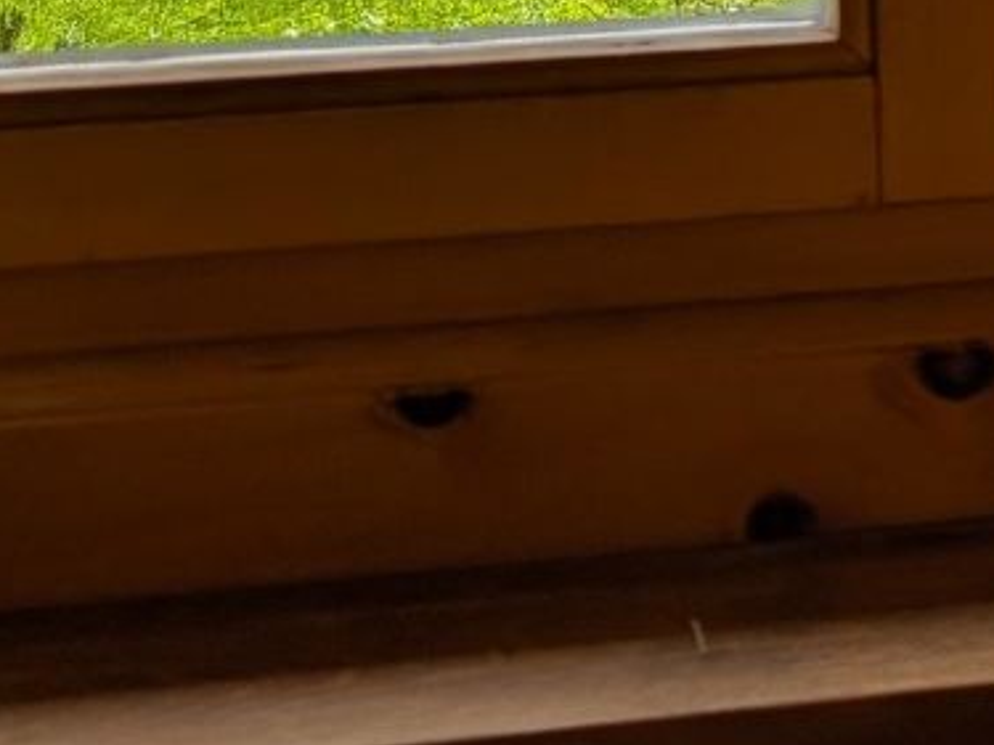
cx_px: 1710
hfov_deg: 13.7
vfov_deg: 11.0
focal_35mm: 131
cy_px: -270
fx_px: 3760
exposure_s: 1/897
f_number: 1.68
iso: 25
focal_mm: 6.9
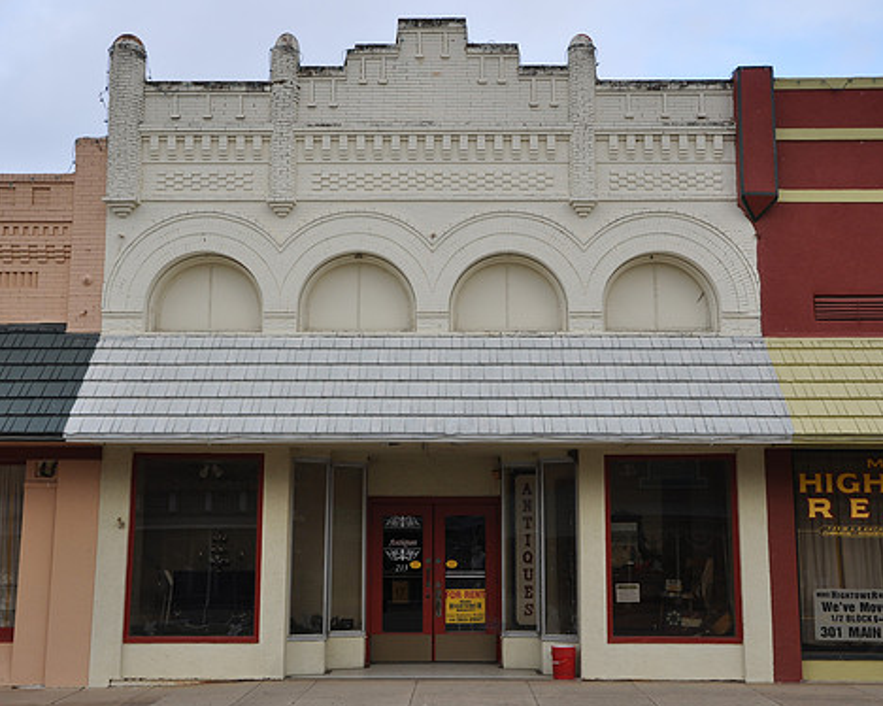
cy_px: 360
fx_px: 1138
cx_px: 457
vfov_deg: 34.4
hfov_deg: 42.4
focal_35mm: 44
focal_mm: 25
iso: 200
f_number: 7.1
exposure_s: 1/50
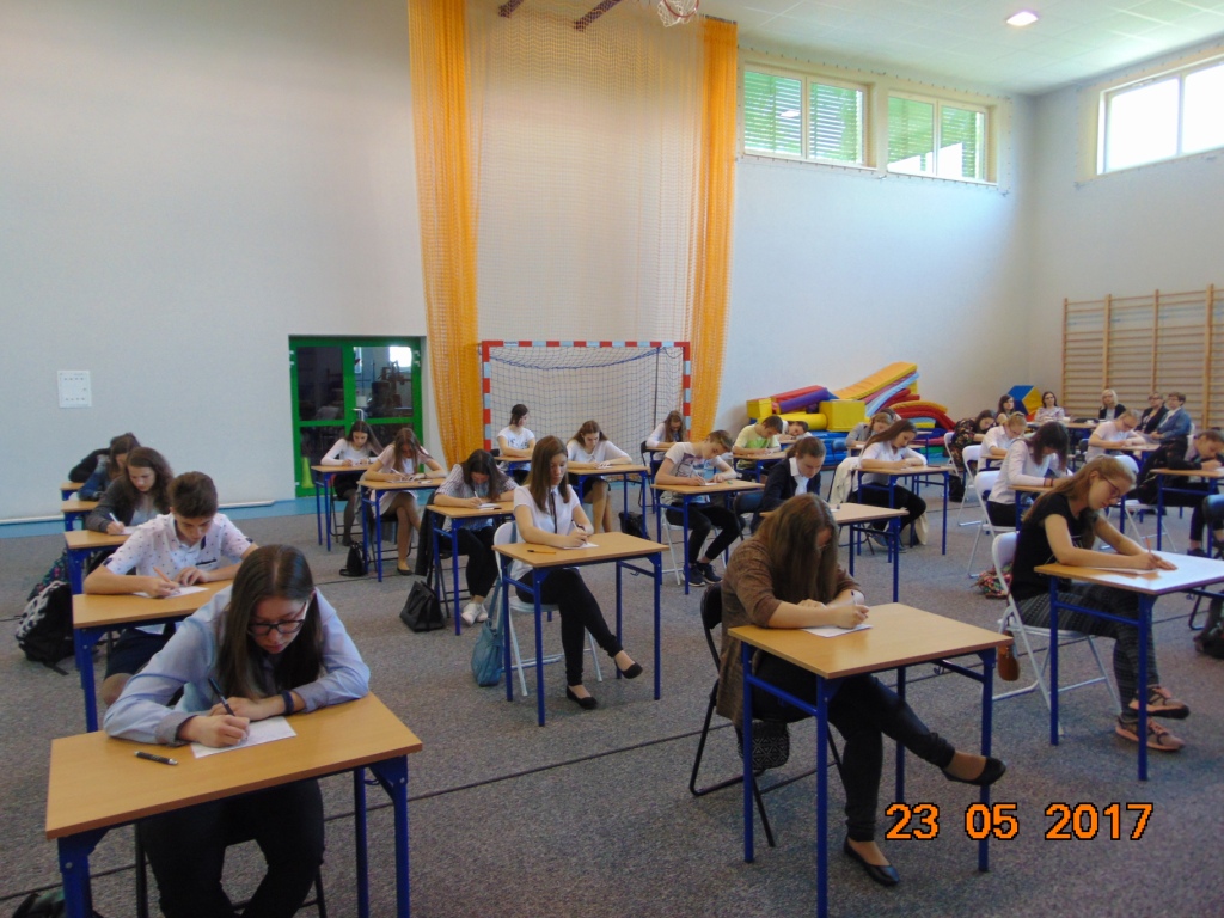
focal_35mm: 25
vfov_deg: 54.9
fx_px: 884
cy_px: 459
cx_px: 612
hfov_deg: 69.4
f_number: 3
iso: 160
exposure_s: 1/30
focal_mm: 4.5
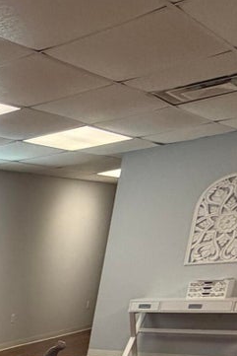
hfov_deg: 15.9
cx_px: -294
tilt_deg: -18.9
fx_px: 543
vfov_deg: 28.9
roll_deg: +4.3
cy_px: 471
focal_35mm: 55
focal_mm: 2.22
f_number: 2.2
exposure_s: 1/120
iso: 200
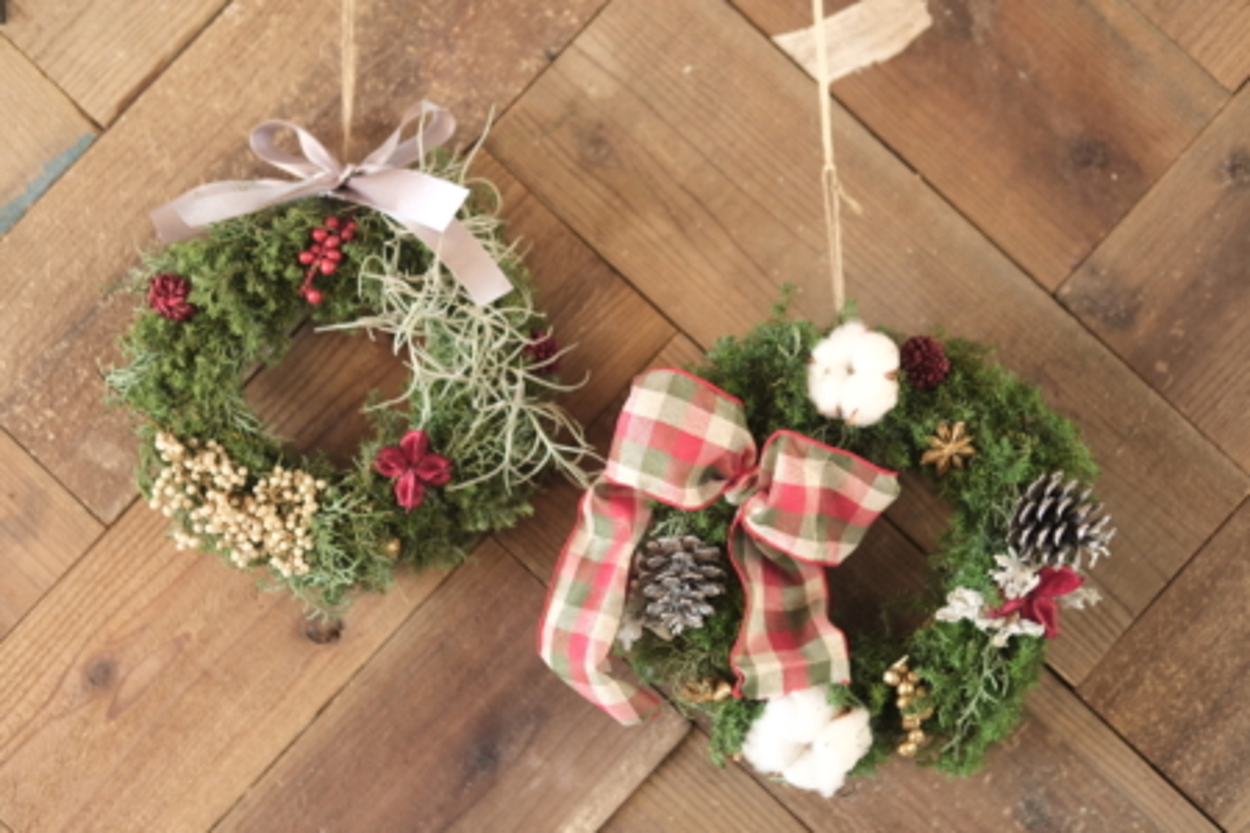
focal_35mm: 45
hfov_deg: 43.6
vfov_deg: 29.9
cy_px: 416
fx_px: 1562
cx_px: 625
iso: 320
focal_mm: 30
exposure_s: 1/80
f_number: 1.4
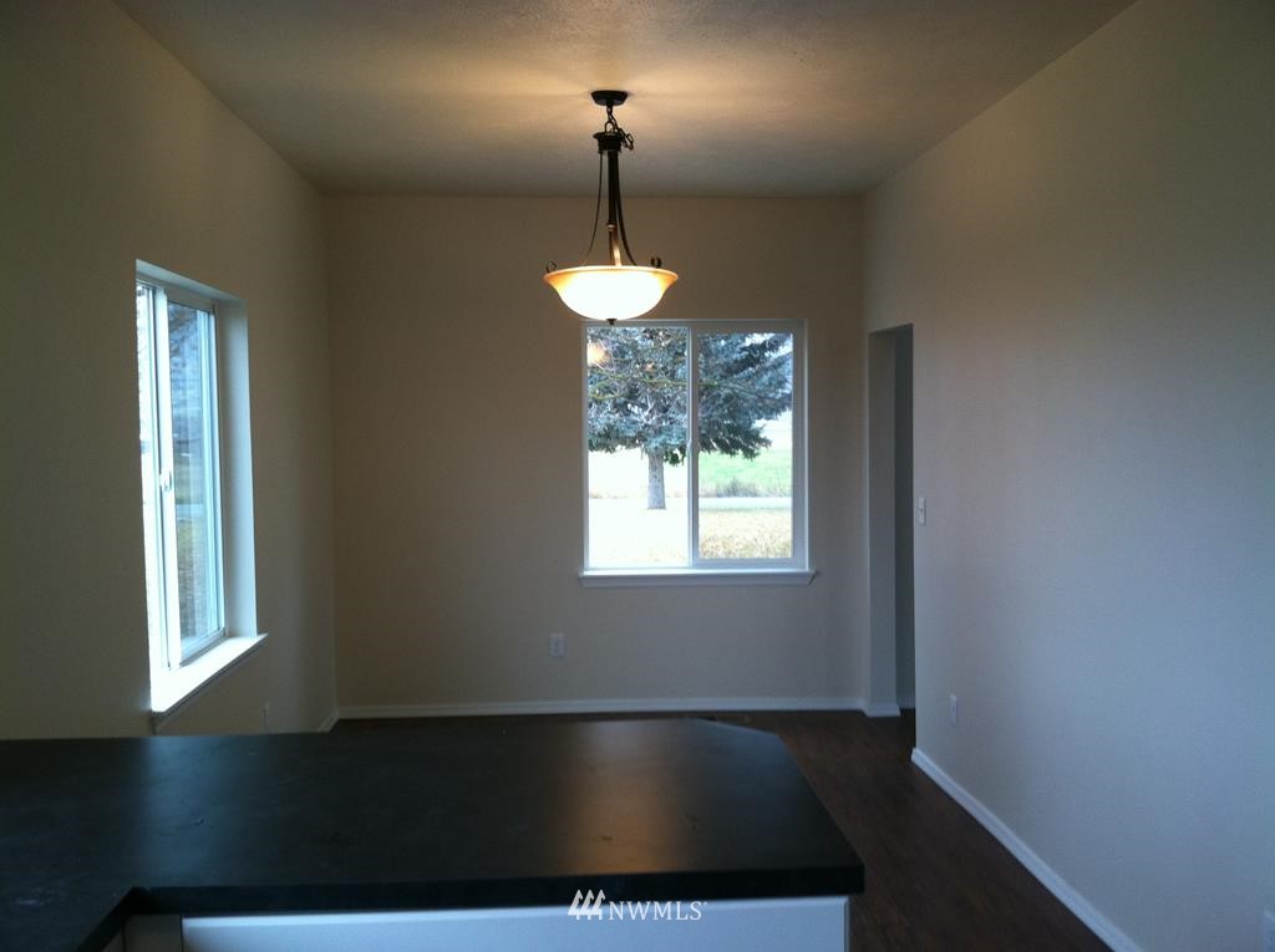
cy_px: 476
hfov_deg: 52.7
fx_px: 1287
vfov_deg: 40.6
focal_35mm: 35
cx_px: 638
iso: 80
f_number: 2.8
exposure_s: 1/20
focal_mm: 3.85
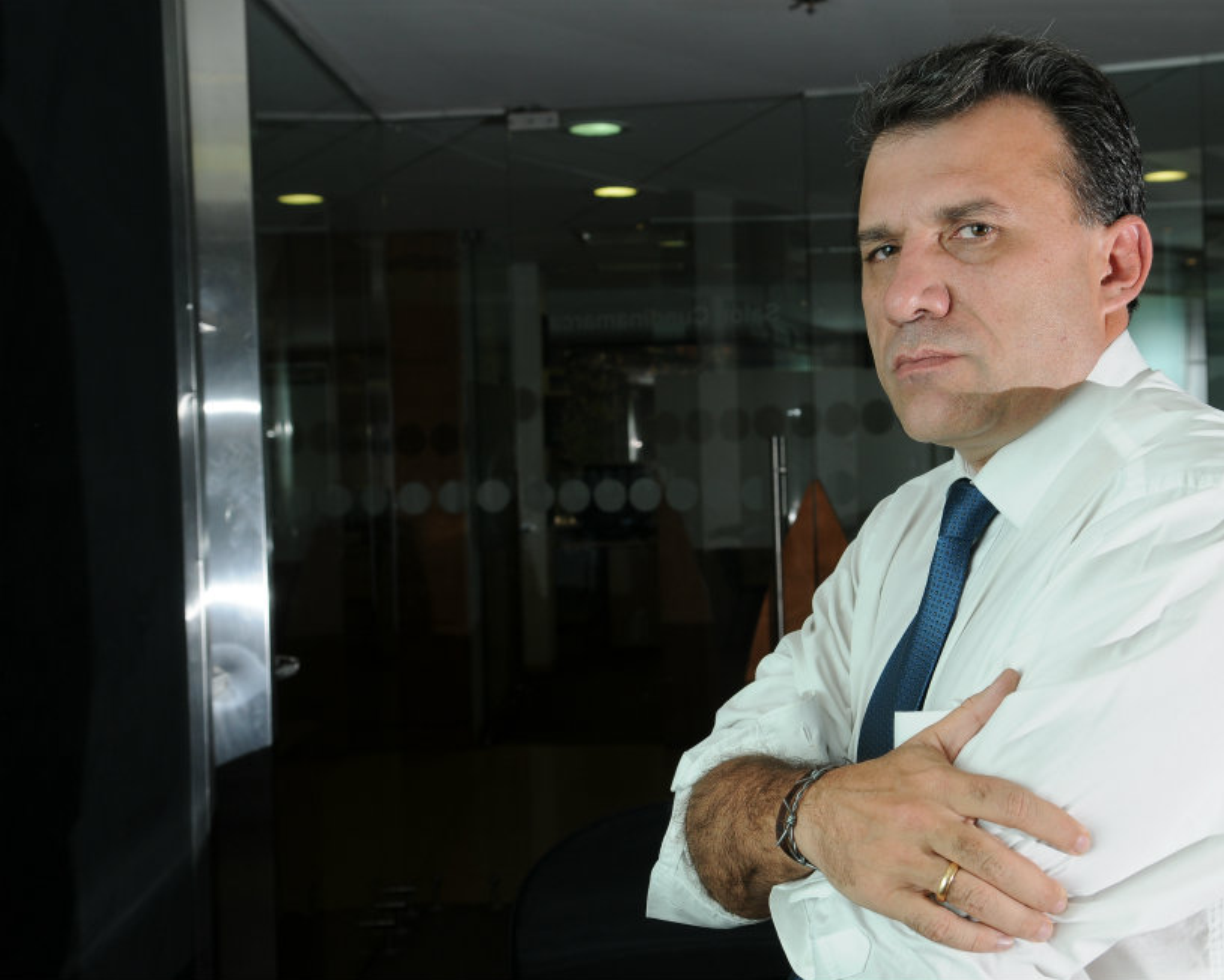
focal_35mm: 51
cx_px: 738
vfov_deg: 29.7
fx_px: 1848
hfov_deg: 36.5
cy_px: 491
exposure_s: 1/160
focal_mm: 30
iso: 250
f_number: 6.3
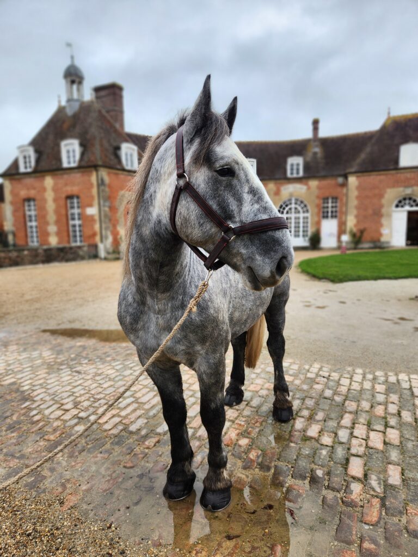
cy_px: 278
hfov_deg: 58.9
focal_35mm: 23
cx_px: 209
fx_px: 370
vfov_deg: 73.9
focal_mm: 5.4
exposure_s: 1/398
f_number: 1.8
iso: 20
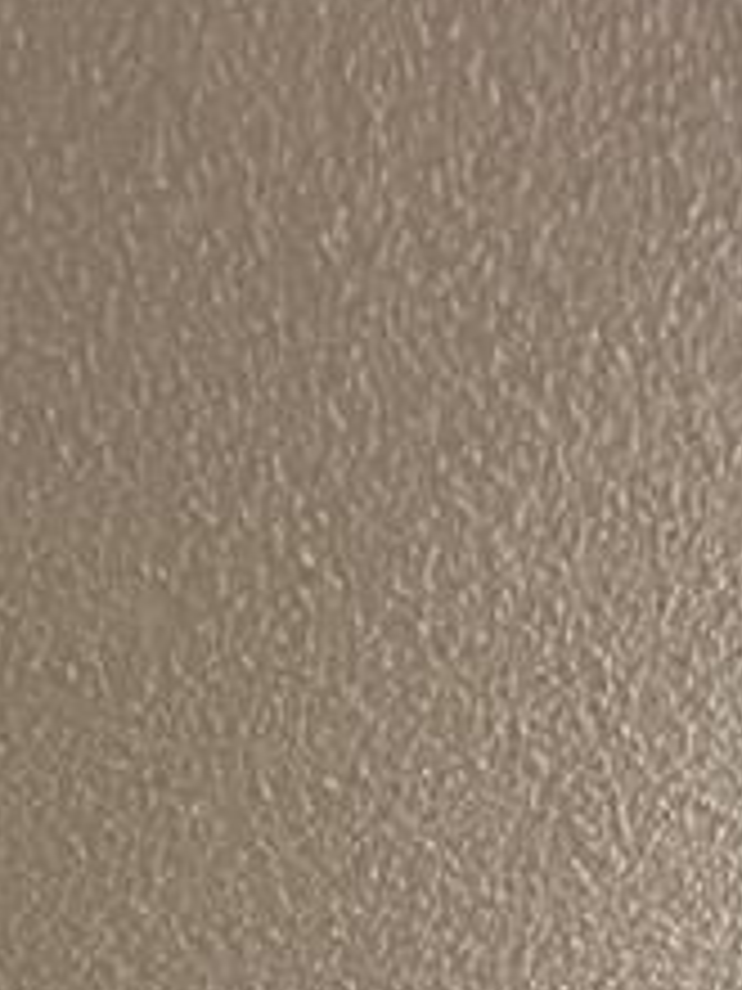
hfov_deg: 20.7
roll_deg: +1.5
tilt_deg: -5.2
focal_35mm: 71
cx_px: 432
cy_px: 2570
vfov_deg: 13.8
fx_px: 2029
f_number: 1.8
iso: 400
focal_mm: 1.57
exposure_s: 1/60
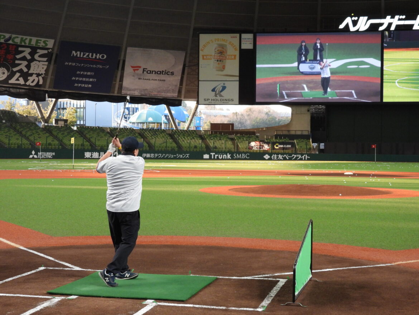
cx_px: 210
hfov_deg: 32.2
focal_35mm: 60
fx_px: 726
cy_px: 158
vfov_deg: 24.4
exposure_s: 1/250
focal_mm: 10.7
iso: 500
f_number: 3.5
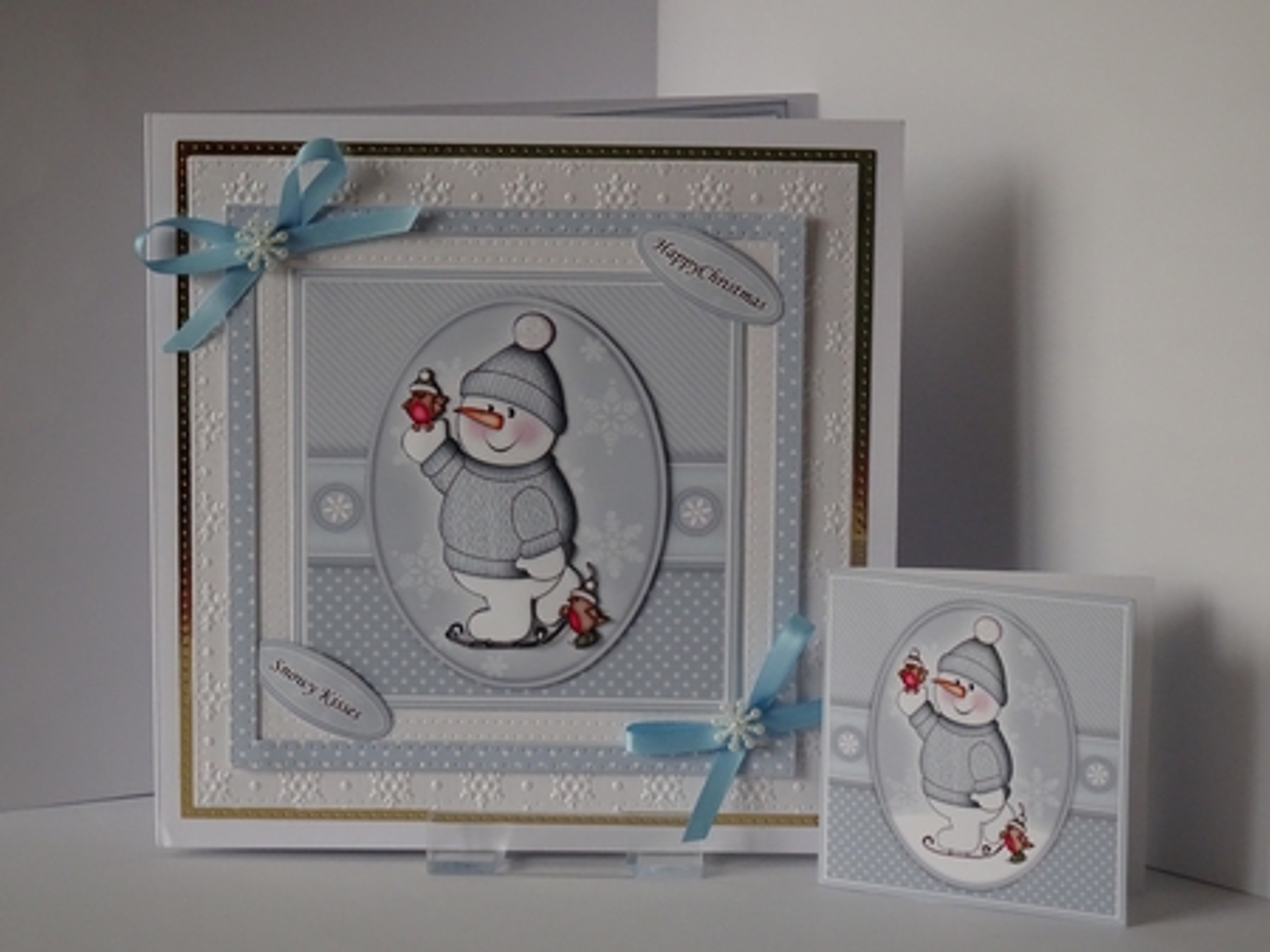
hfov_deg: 19.3
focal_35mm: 102
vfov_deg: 14.5
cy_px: 476
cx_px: 635
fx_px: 3740
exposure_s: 1/125
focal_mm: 17.49
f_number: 5
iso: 320
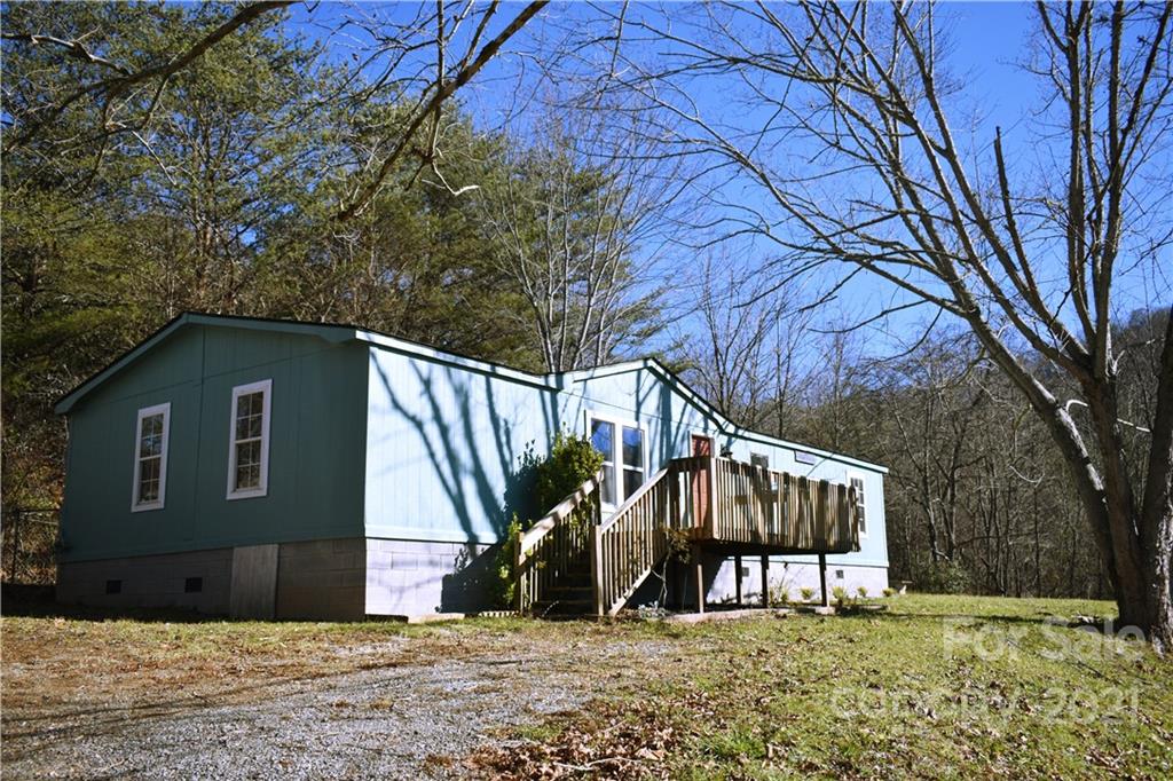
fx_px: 1026
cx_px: 586
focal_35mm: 32
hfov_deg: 59.5
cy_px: 390
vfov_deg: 41.7
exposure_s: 1/2500
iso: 400
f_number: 5
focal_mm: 21
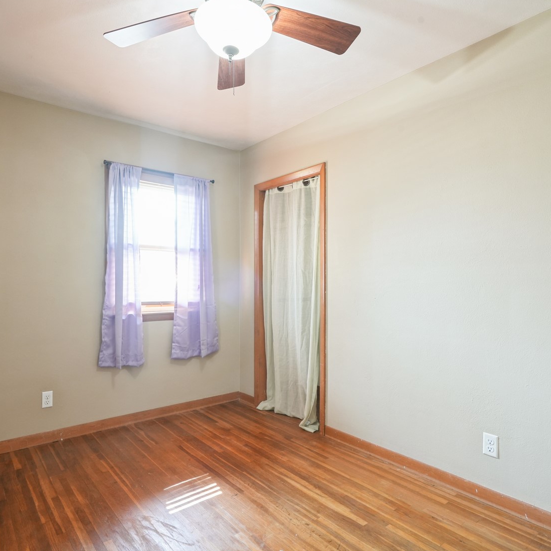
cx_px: 239
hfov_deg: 71.8
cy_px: 280
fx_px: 378
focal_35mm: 21
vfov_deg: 72.1
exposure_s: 1/3.33
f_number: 10
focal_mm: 16
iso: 400
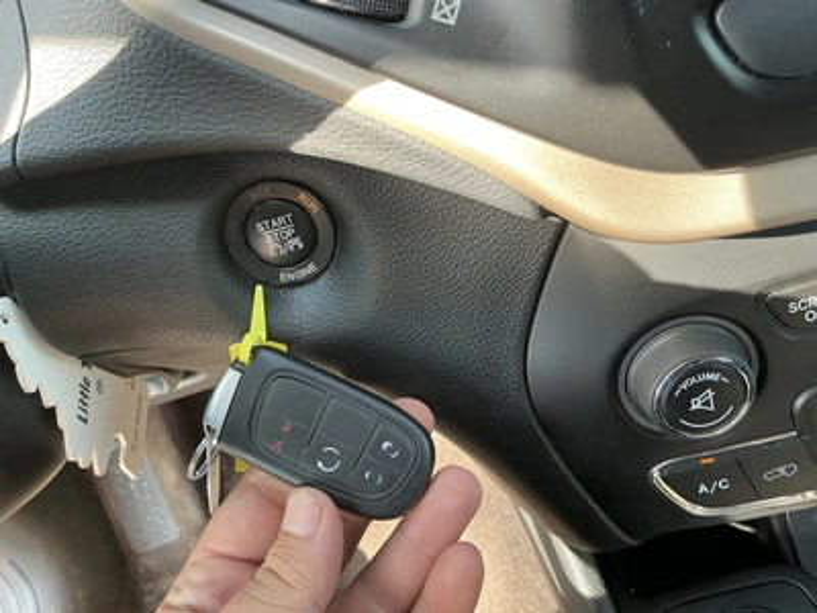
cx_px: 408
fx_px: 661
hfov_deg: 63.4
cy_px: 306
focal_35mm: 28
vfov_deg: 49.7
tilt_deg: -45.2
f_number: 1.8
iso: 50
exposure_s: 1/122
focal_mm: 3
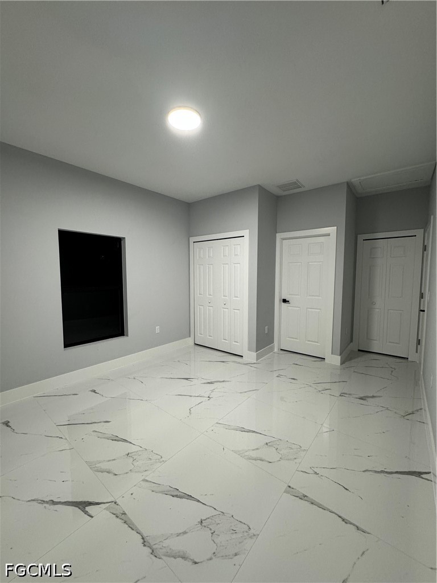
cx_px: 218
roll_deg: +0.2
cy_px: 292
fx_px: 236
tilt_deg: -4.3
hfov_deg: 85.7
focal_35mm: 14
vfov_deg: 102.1
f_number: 2.2
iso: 200
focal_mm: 2.22
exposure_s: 1/60
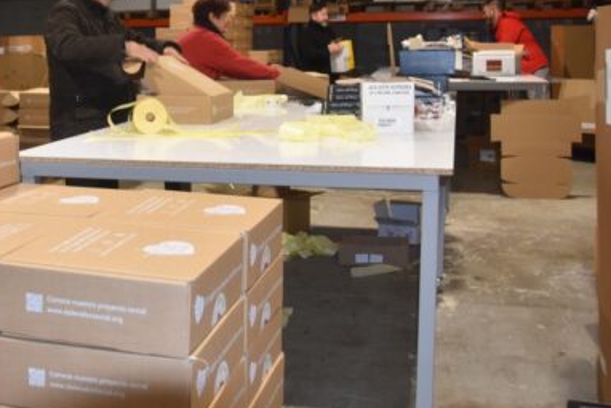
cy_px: 79
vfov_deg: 25.2
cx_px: 138
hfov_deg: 36.5
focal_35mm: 53
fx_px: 897
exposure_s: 1/60
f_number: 3.8
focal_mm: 21
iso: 560
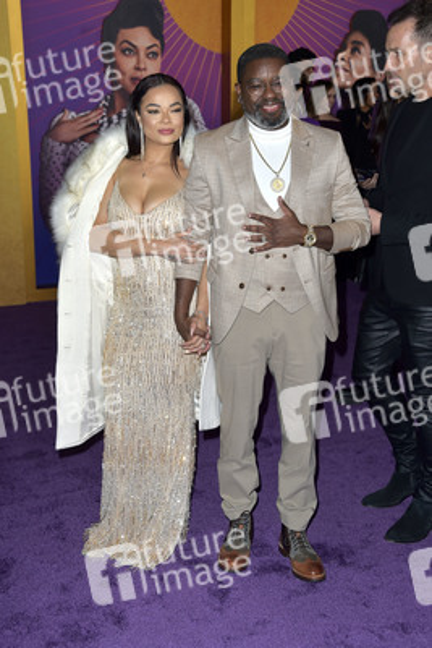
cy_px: 324
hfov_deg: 27.0
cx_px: 216
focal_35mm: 50
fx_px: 899
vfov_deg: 39.6
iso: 320
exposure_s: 1/250
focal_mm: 50
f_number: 6.3
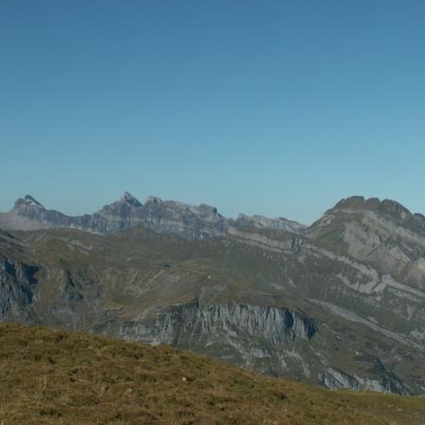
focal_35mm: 67
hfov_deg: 25.7
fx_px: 931
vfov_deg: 25.7
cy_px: 211
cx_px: 212
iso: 50
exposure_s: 1/320
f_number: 8
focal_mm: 9.3
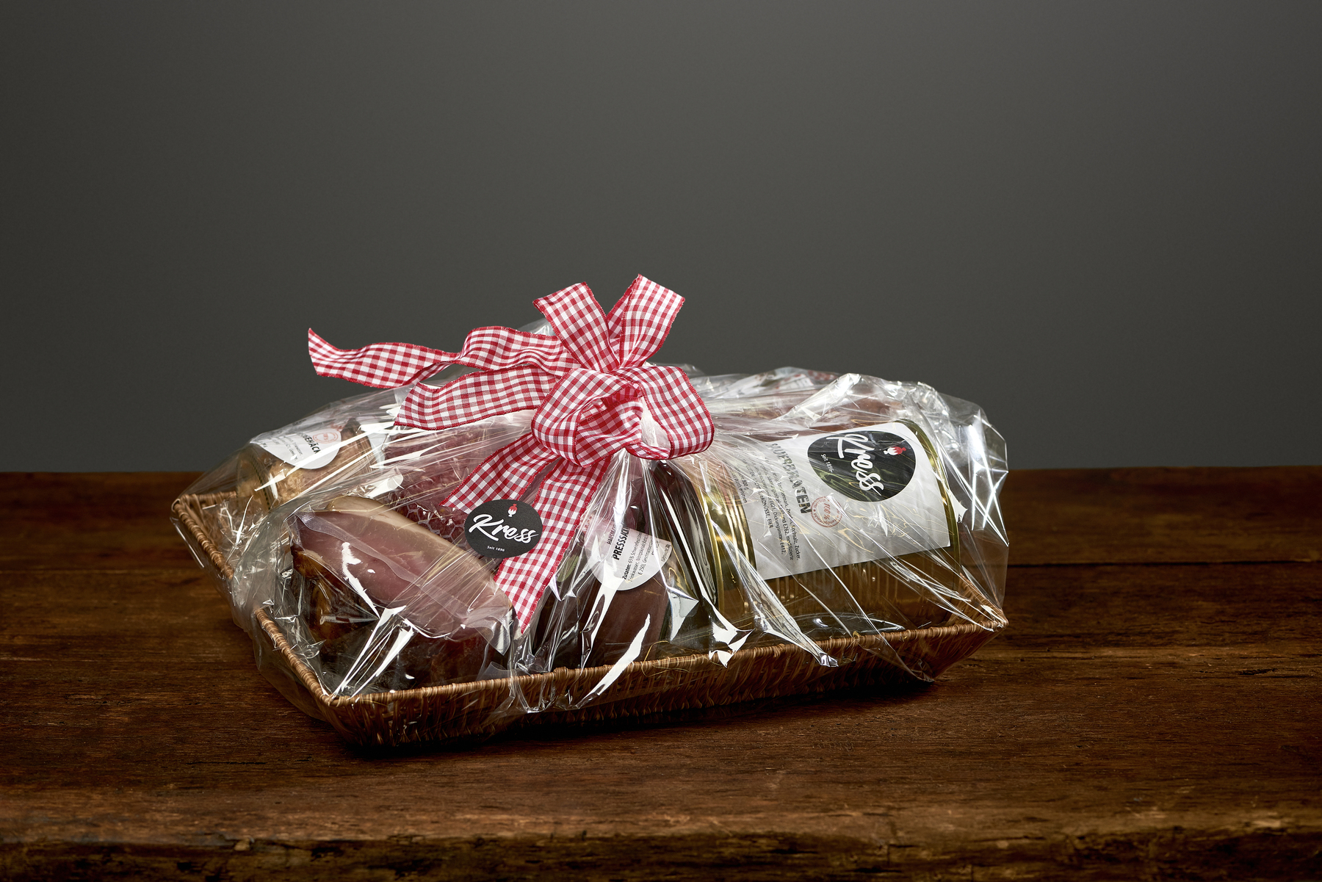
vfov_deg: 13.0
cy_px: 441
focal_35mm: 105
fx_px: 3857
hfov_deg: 19.5
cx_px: 661
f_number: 7.1
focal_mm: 105
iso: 125
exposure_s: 1/100
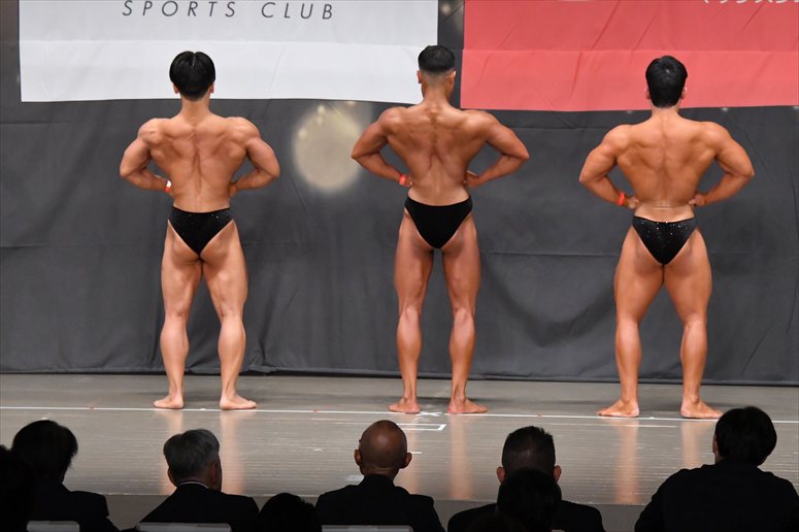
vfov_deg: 7.5
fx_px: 4060
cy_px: 266
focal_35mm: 183
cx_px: 400
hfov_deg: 11.2
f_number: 5.6
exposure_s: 1/400
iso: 6400
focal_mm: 122
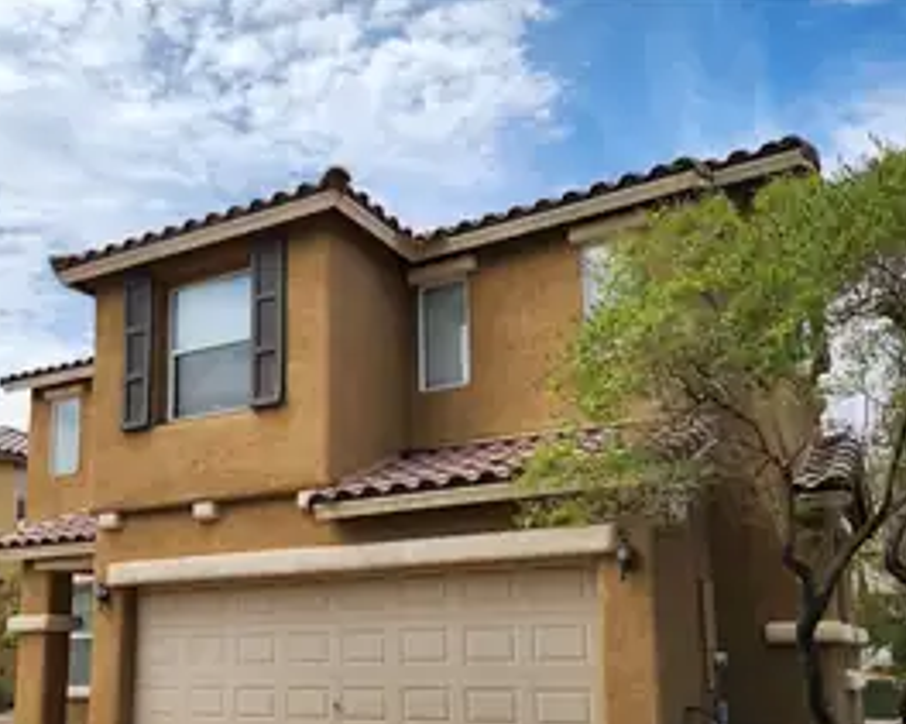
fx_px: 911
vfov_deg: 42.5
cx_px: 426
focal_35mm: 34
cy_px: 508
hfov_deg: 52.8
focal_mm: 5.4
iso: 20
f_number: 1.8
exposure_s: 1/1874
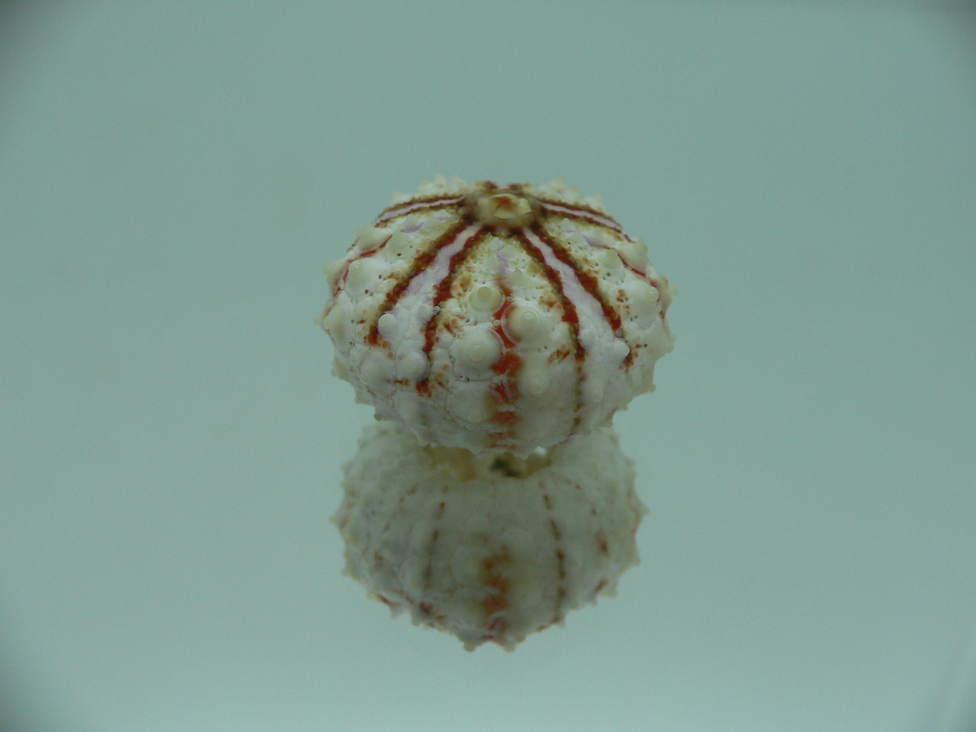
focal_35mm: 35
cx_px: 488
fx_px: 987
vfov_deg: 40.7
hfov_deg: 52.6
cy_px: 366
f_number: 2.8
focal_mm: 4.6
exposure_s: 1/80
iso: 80
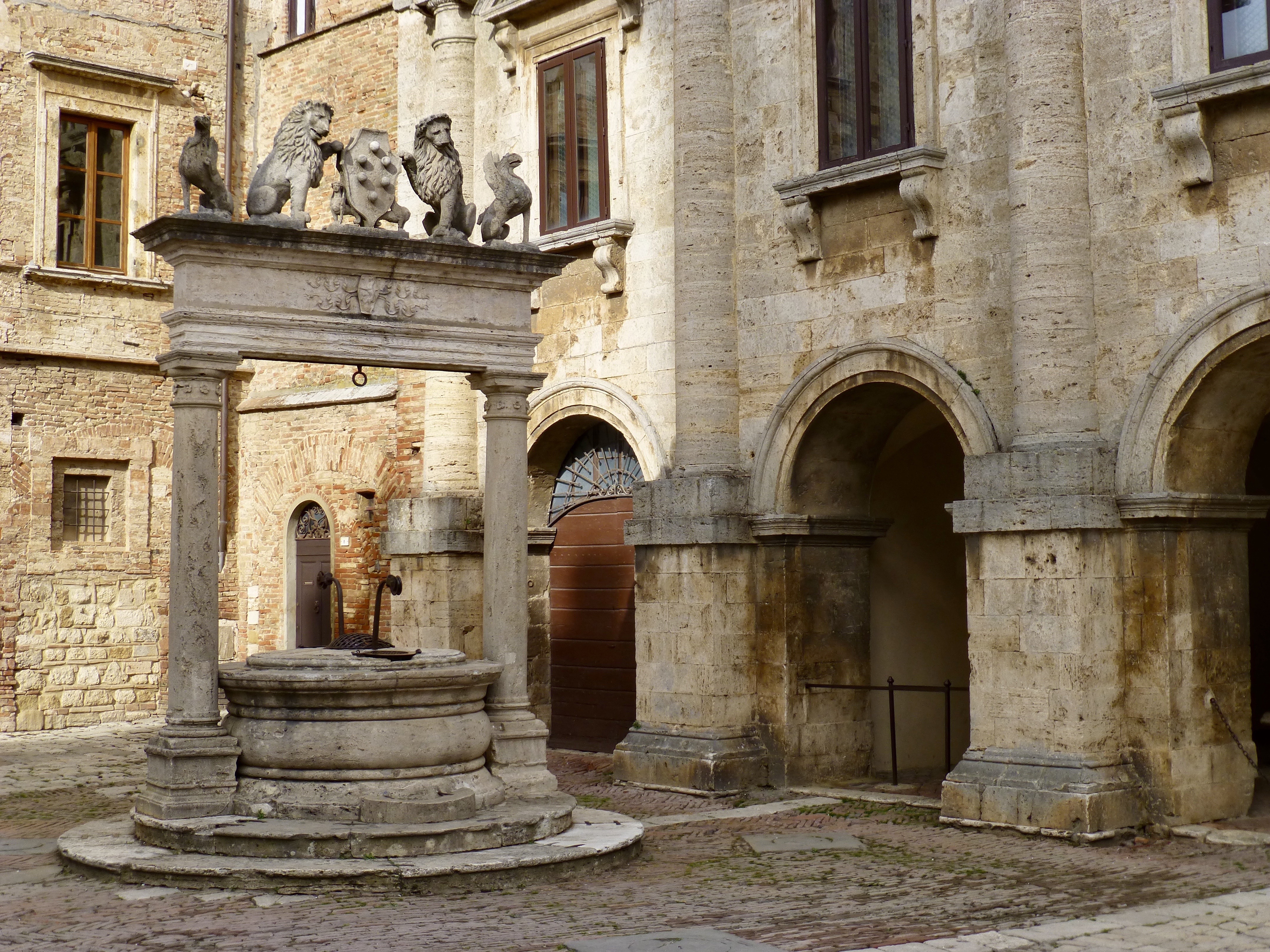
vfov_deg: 28.6
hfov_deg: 37.5
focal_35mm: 51
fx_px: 1871
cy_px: 476
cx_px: 635
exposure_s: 1/400
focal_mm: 9
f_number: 4.4
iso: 100
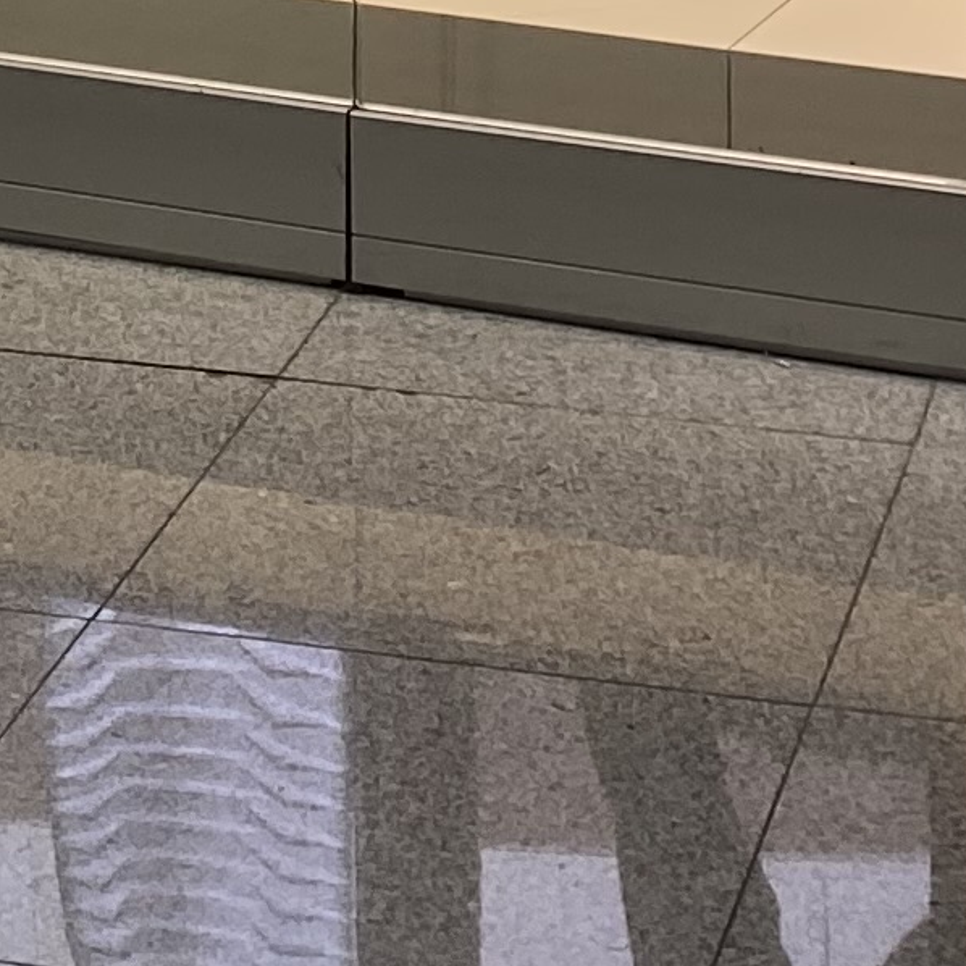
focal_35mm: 155
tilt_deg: -1.6
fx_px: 4894
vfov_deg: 10.0
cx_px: 86
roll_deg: -0.2
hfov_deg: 11.2
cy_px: -1281
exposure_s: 1/120
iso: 64
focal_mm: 4.25
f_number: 1.8
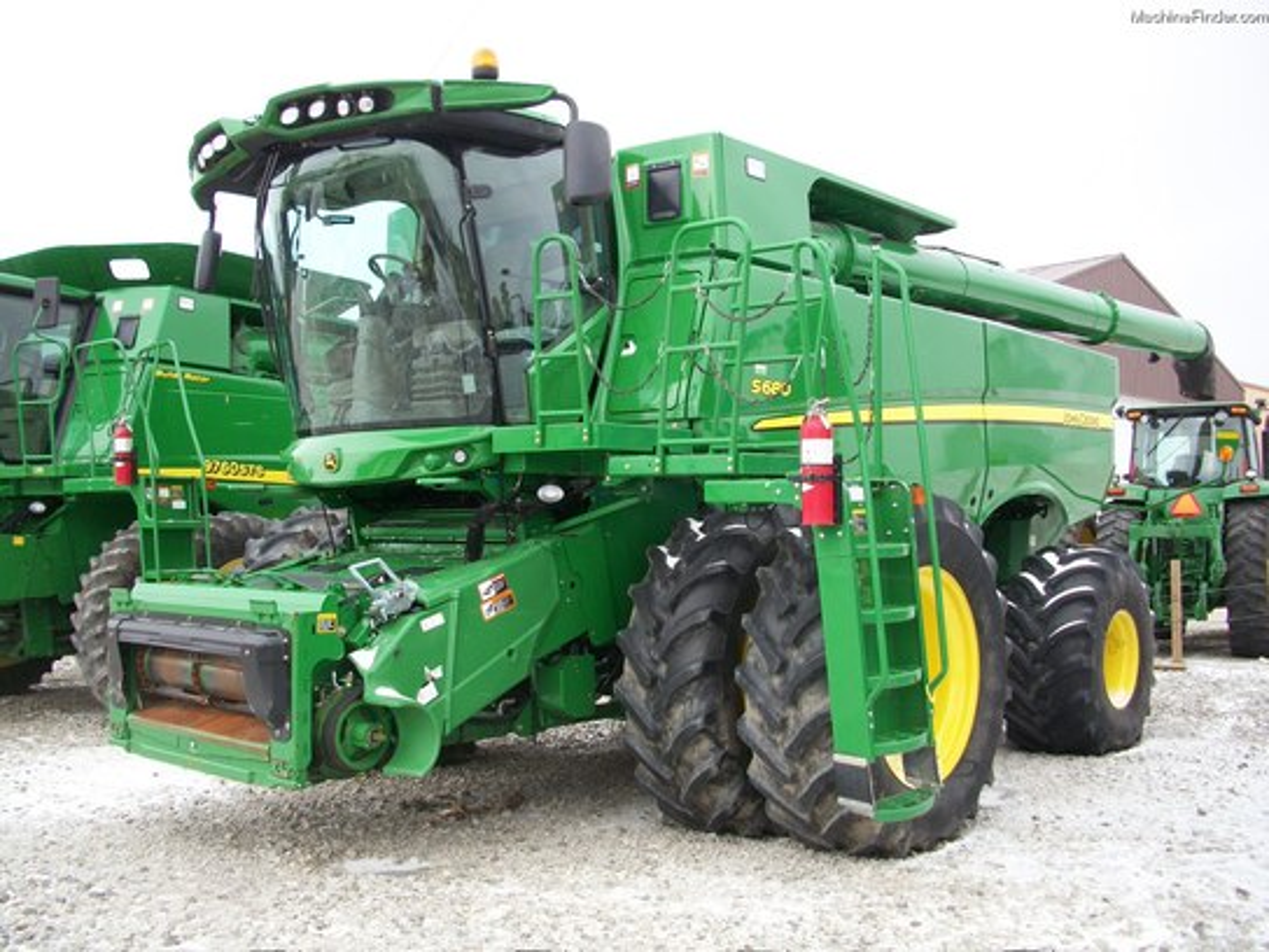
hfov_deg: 52.6
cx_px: 634
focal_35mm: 35
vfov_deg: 40.7
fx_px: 1283
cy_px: 476
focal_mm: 6.3
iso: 80
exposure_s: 1/200
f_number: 3.1
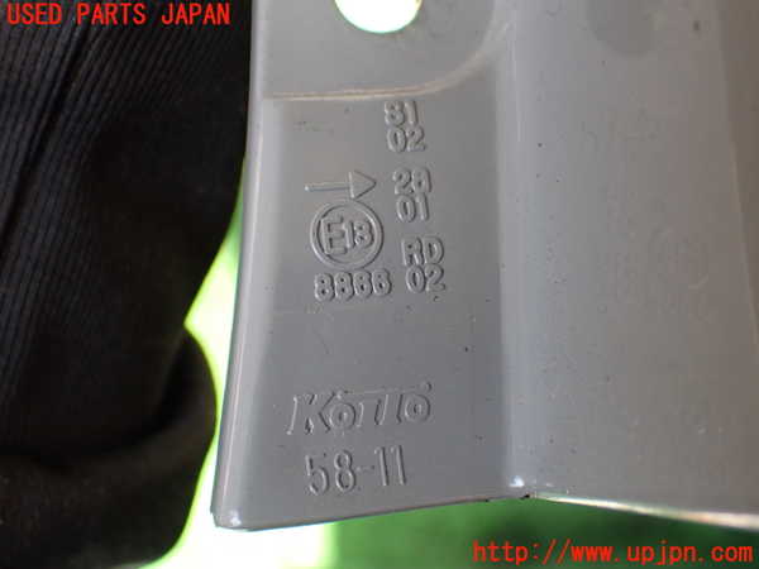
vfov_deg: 29.1
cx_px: 380
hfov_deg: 38.2
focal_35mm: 50
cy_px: 284
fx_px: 1096
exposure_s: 1/200
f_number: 3.2
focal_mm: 9.01
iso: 400
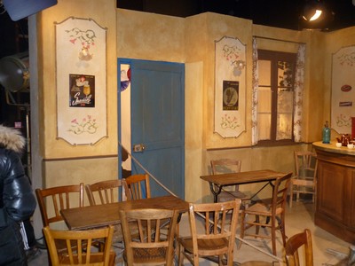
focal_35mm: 31
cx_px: 178
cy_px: 133
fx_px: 318
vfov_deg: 45.4
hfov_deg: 58.4
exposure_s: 1/30
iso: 320
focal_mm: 5.5
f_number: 2.8
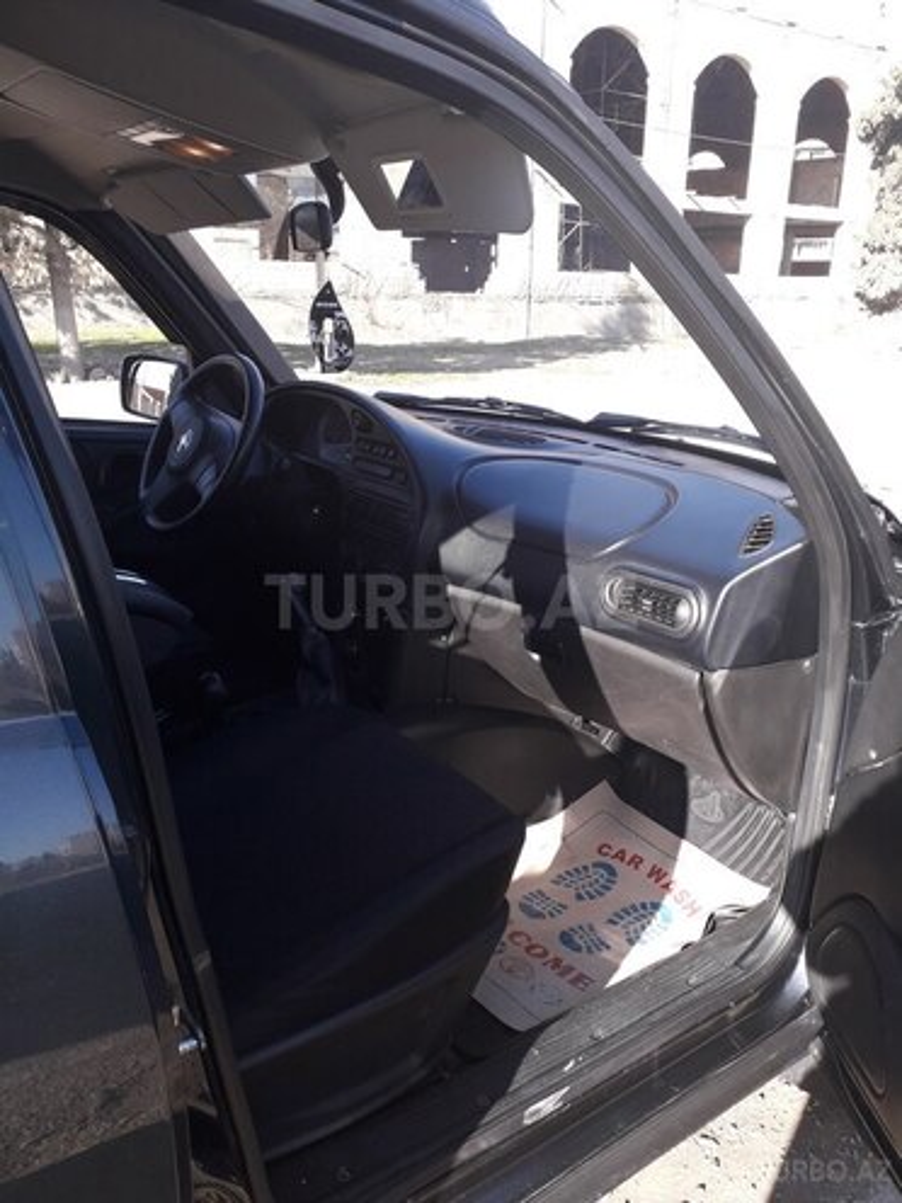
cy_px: 602
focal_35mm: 27
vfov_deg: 65.3
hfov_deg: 51.4
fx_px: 938
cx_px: 451
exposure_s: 1/257
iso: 40
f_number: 1.9
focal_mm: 3.6
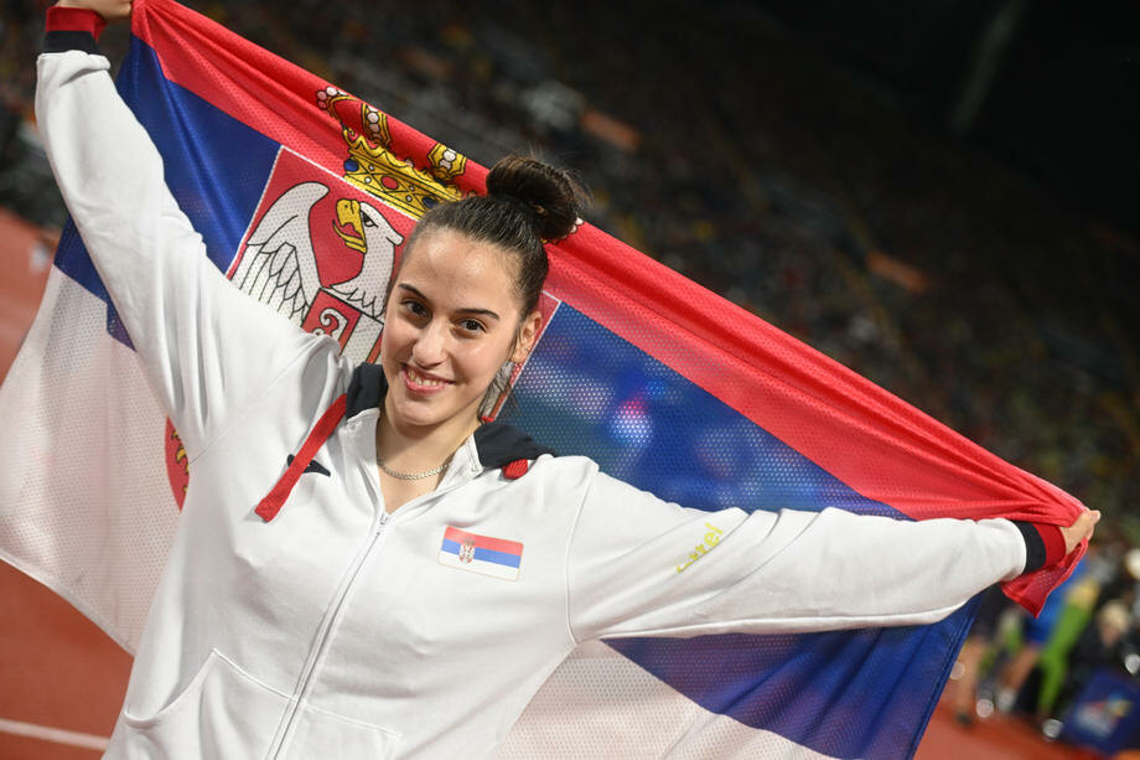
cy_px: 380
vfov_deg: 19.4
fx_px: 2216
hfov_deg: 28.8
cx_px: 570
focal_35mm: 70
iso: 2500
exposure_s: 1/1250
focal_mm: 70
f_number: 2.8
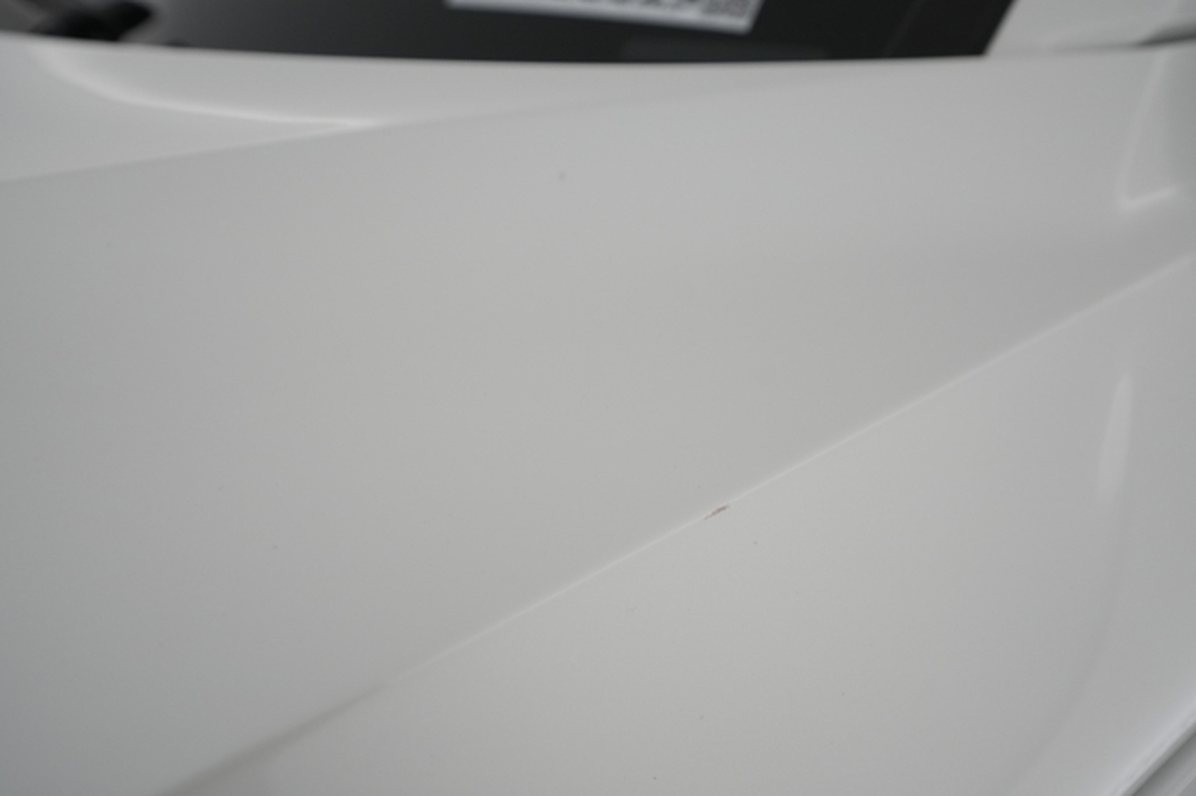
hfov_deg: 65.5
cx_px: 598
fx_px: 930
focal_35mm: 28
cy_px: 398
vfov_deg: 46.4
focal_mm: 28
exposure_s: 1/125
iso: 1250
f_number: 4.5
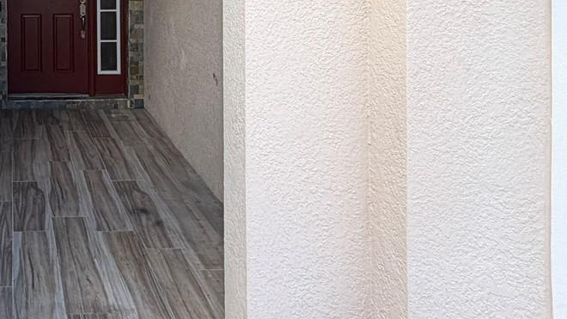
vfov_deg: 28.7
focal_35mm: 37
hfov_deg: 47.0
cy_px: -40
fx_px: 556
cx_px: 27
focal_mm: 2.22
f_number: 2.2
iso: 50
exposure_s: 1/329
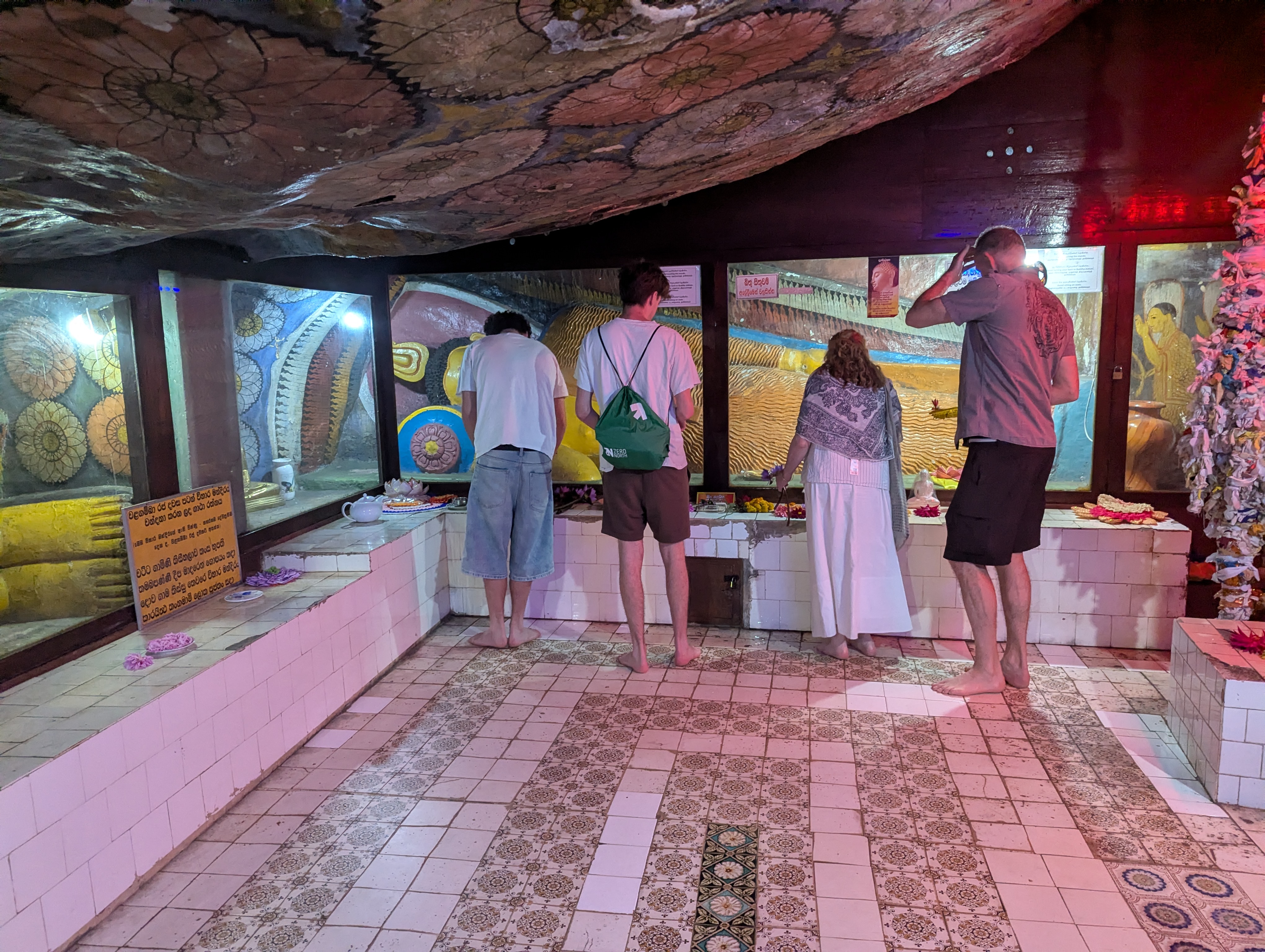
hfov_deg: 71.5
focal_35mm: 24
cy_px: 476
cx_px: 632
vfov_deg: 56.9
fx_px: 878
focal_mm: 6.81
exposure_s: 1/100
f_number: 1.85
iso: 1162
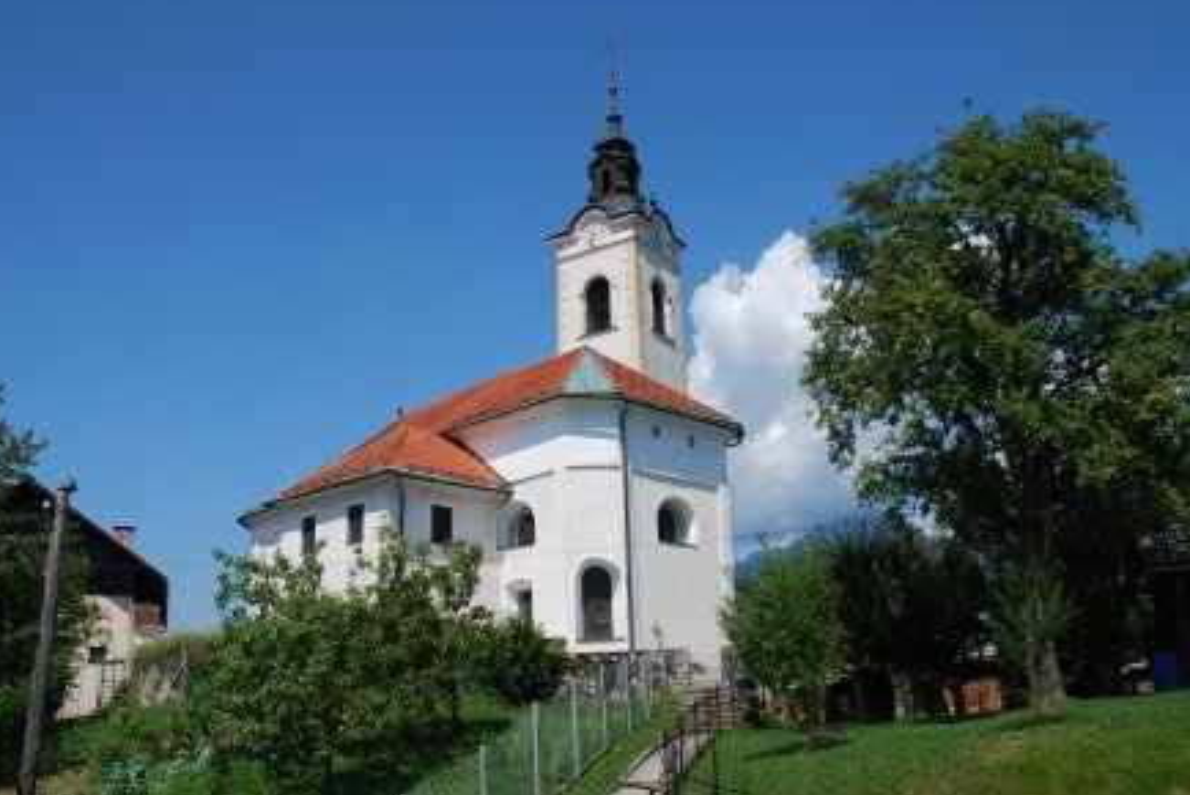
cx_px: 583
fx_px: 1125
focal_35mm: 34
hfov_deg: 55.8
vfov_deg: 38.9
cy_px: 393
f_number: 10
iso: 125
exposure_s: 1/250
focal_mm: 22
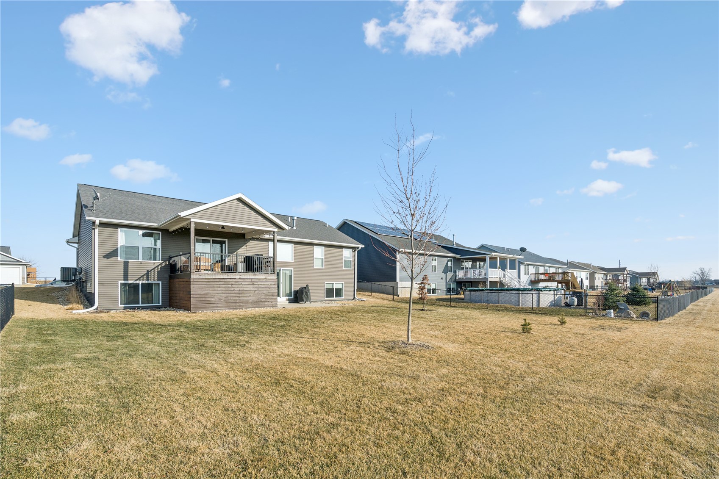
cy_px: 240
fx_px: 320
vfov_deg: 73.7
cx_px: 360
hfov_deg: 96.7
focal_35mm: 16
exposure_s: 1/1600
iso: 400
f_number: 8
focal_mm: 16
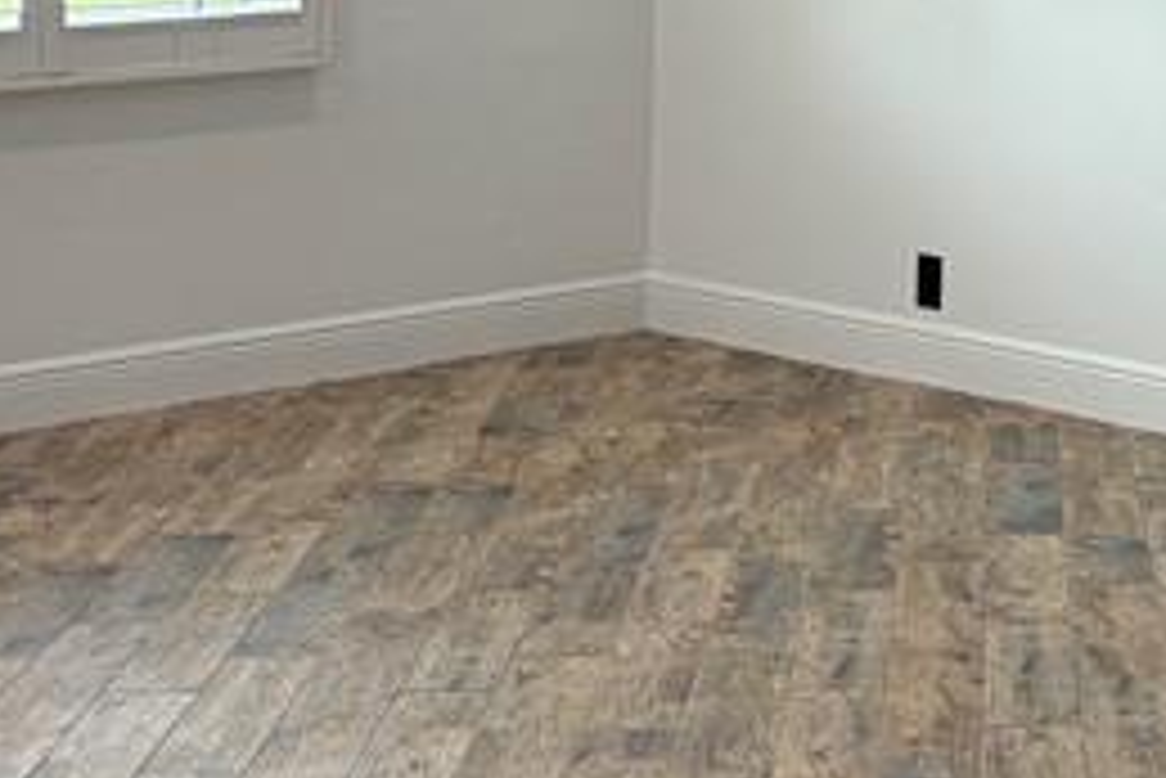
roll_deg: -0.5
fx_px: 3467
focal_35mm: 107
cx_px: 1207
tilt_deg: -2.9
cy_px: -112
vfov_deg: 12.6
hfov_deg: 18.5
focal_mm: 5.96
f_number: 1.6
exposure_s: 1/120
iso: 80
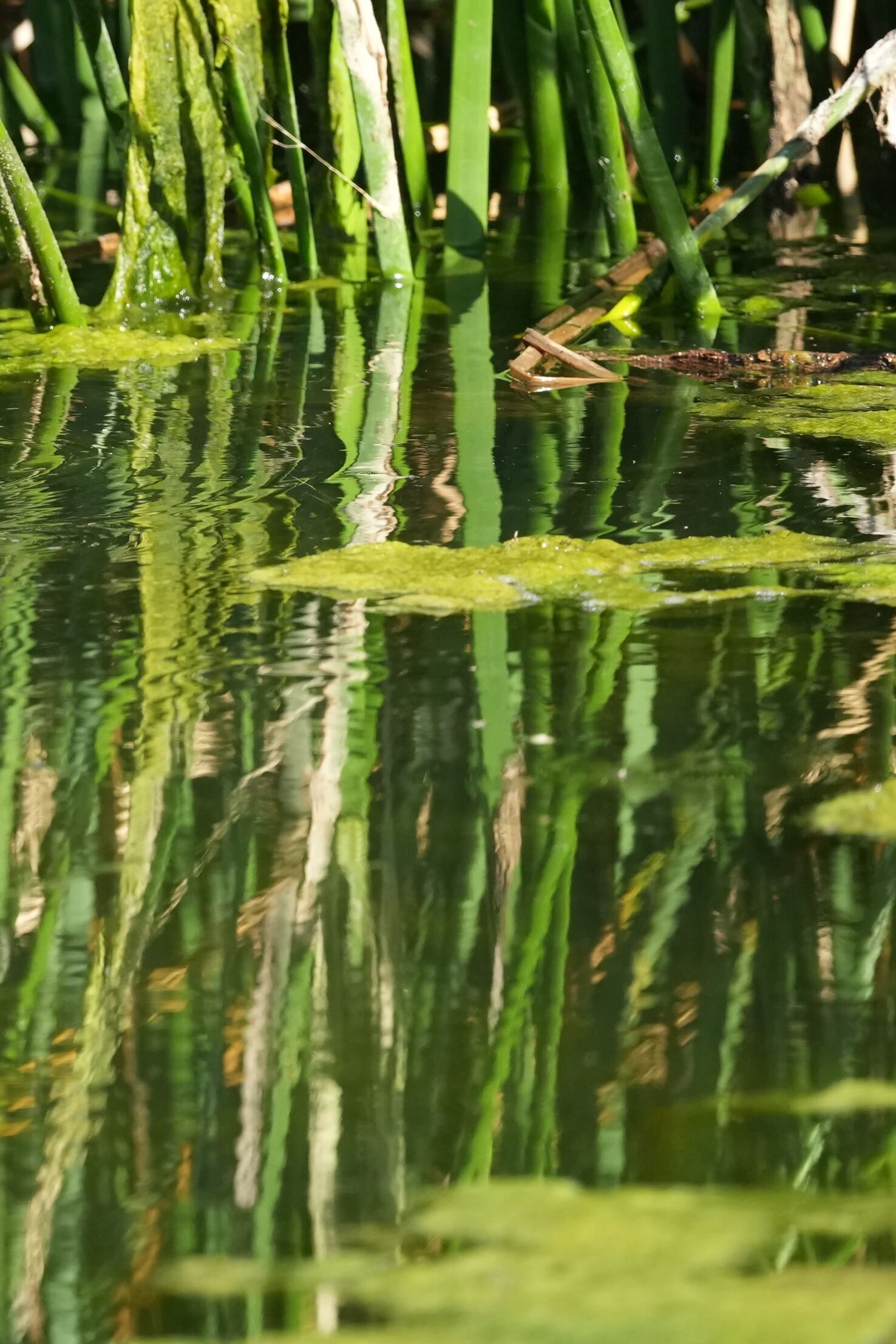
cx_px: -393
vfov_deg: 1.8
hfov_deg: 1.2
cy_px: 493
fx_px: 43700
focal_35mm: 1171
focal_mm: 400
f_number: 4.5
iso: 1250
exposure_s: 1/2500
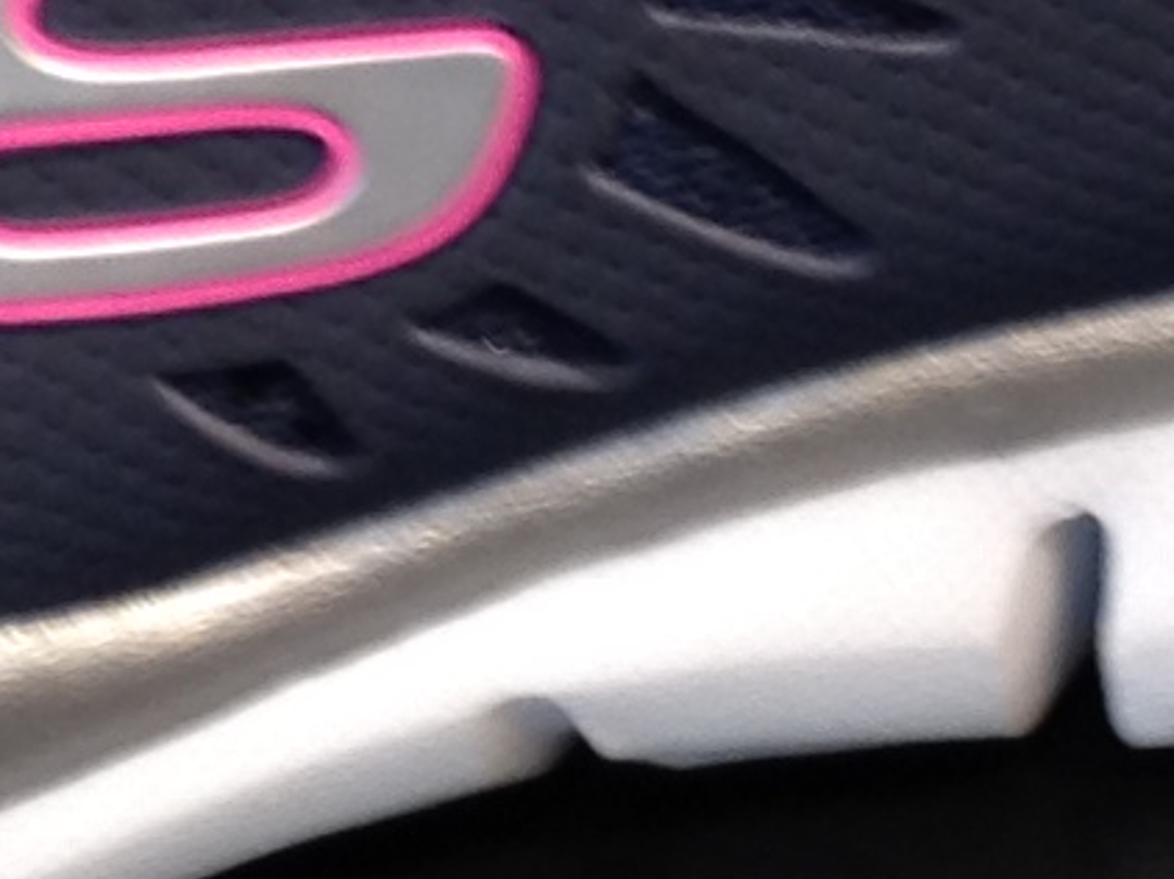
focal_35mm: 271
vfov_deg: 5.4
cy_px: -345
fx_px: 9186
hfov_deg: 7.3
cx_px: 459
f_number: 2.4
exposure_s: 1/20
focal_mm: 4.28
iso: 50
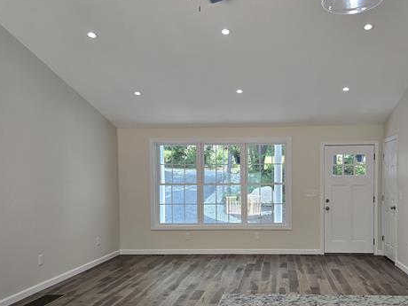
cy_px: 192
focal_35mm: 32
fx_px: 377
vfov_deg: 43.8
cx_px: 257
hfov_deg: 56.1
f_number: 1.7
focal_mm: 6.3
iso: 100
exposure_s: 1/120
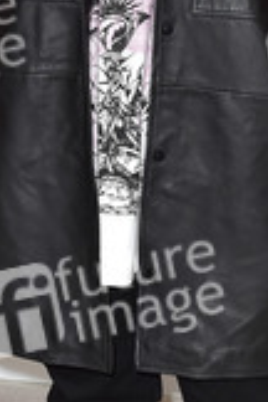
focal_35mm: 153
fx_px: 1708
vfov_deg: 13.1
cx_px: 170
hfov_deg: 9.0
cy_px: -72
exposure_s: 1/250
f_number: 6.3
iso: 400
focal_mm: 62
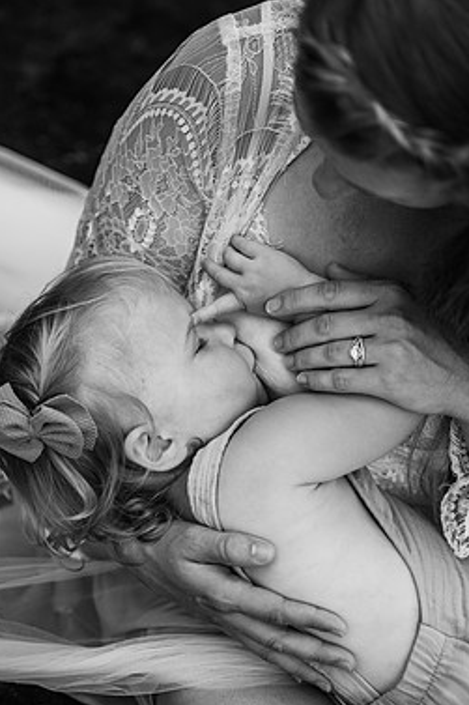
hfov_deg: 18.4
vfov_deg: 27.4
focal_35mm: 74
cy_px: 355
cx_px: 196
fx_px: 1447
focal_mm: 62
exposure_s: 1/1000
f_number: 2.8
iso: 500
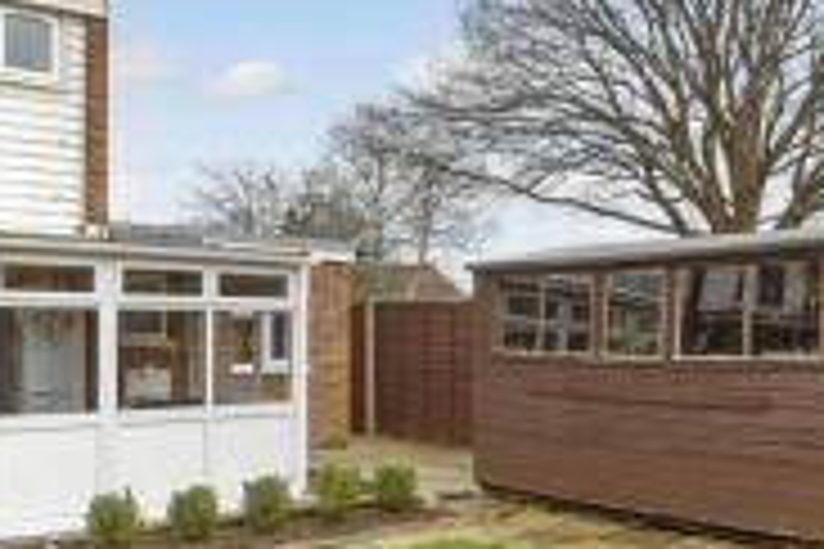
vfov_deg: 34.1
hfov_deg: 48.1
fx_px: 893
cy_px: 340
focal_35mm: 39
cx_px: 230
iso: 160
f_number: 8
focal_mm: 10
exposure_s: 1/25
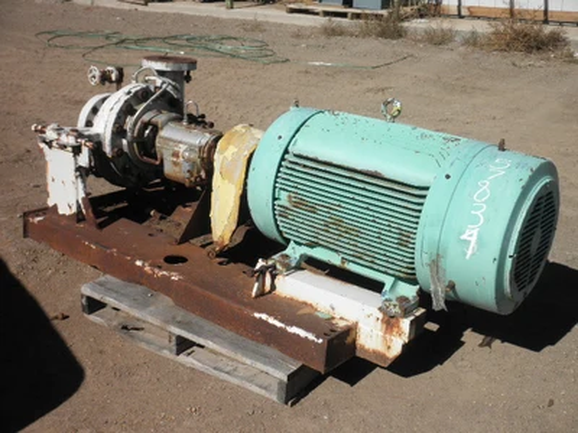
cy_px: 216
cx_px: 289
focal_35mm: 44
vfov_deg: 32.9
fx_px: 735
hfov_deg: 42.9
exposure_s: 1/160
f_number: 9.6
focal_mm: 7.9
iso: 64
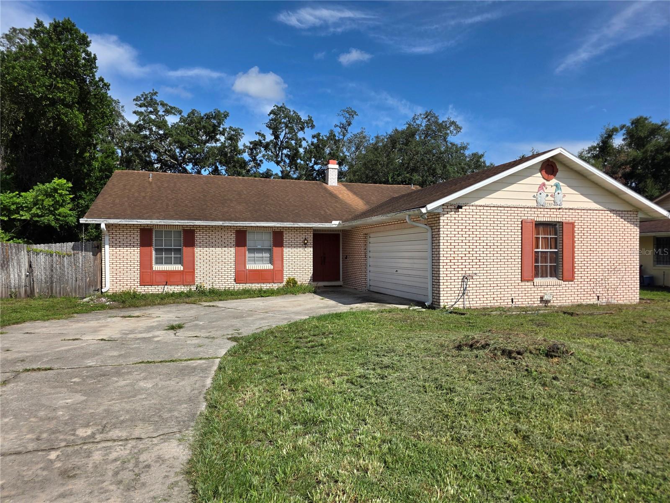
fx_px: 445
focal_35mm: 23
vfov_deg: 58.9
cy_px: 252
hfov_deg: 73.9
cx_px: 335
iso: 64
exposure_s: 1/10000
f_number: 1.7
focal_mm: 6.3
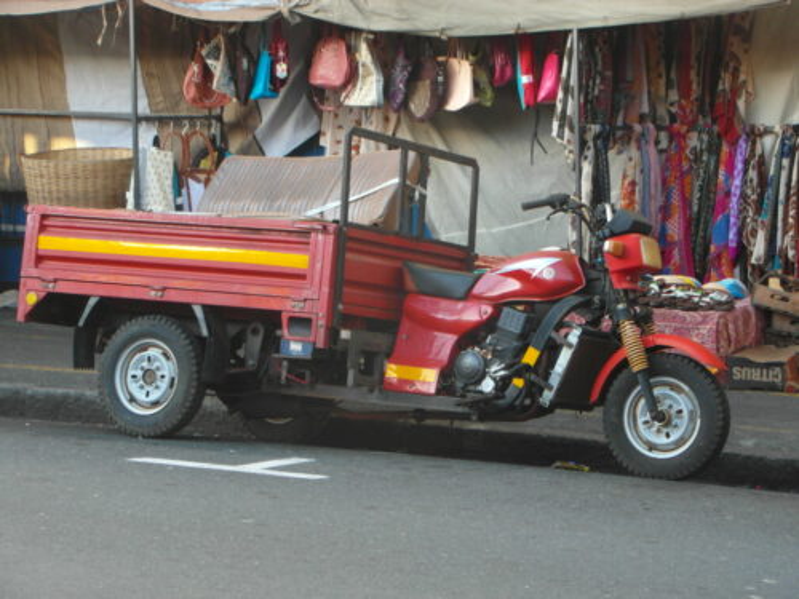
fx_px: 2631
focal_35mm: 114
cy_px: 300
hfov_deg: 17.3
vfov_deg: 13.0
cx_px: 400
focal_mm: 20.3
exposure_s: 1/60
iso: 200
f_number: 4
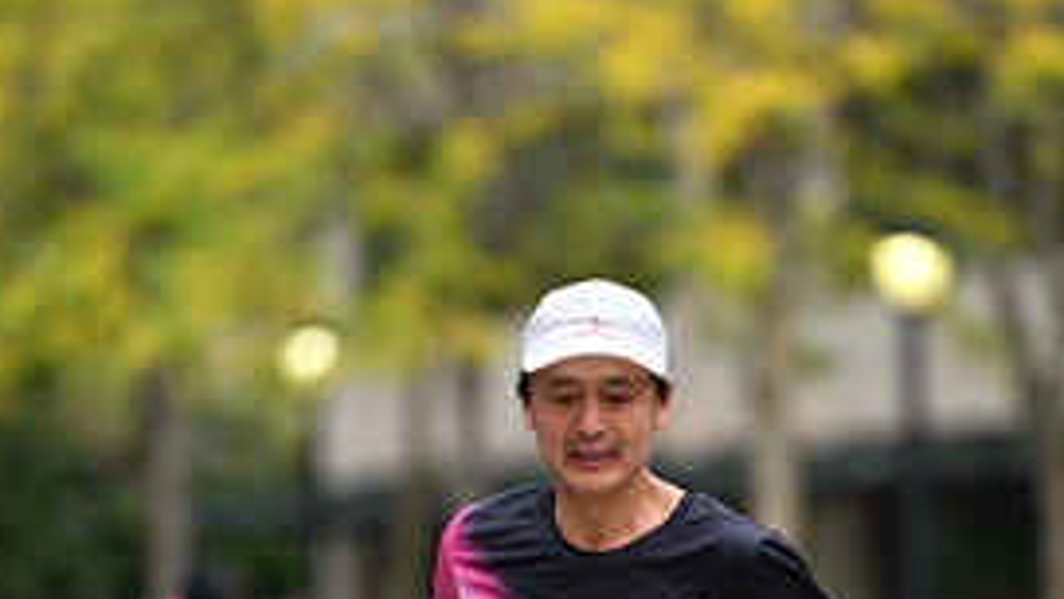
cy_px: 568
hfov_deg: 5.1
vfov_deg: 2.9
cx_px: 628
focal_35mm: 423
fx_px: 11934
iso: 640
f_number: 2.8
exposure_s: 1/2000
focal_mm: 200
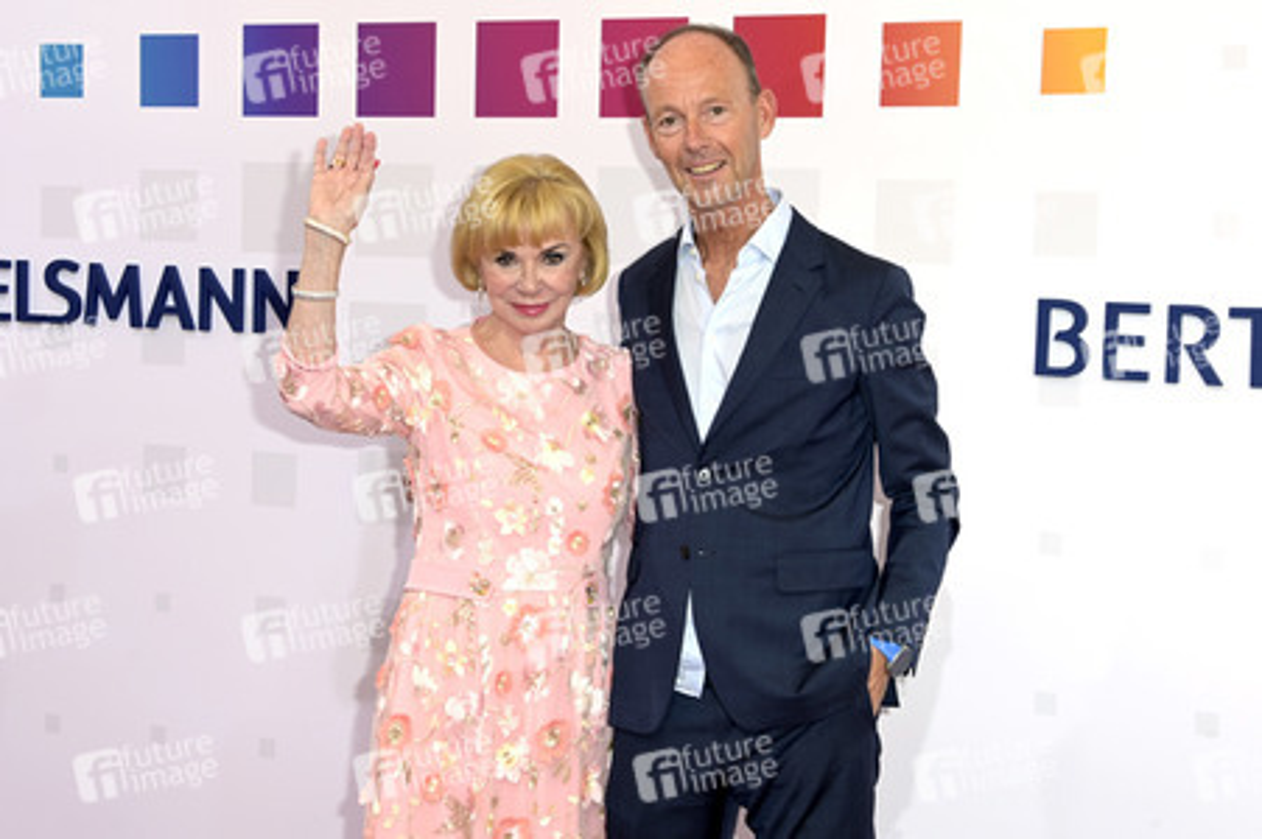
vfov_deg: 26.0
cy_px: 420
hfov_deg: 38.2
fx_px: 1822
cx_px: 631
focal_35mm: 52
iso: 500
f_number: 7.1
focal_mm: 52
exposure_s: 1/250
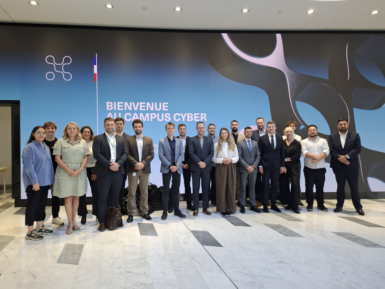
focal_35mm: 23
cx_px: 192
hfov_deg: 73.9
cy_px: 144
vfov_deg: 58.9
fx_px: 256
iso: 160
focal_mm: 5.54
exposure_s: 1/50
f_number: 1.8
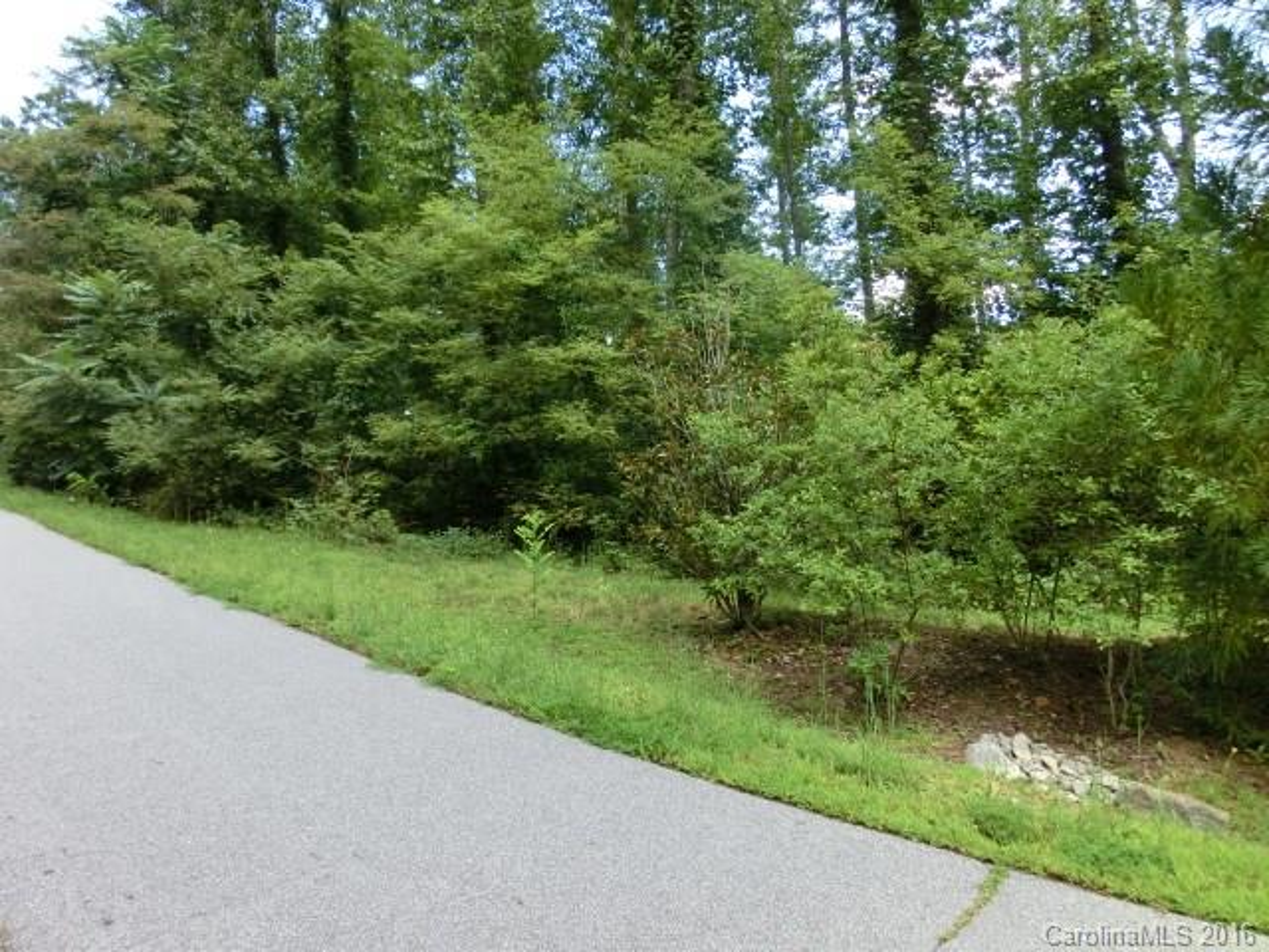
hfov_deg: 71.6
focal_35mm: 24
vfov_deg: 56.8
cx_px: 634
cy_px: 476
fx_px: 880
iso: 100
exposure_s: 1/125
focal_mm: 4.24
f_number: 3
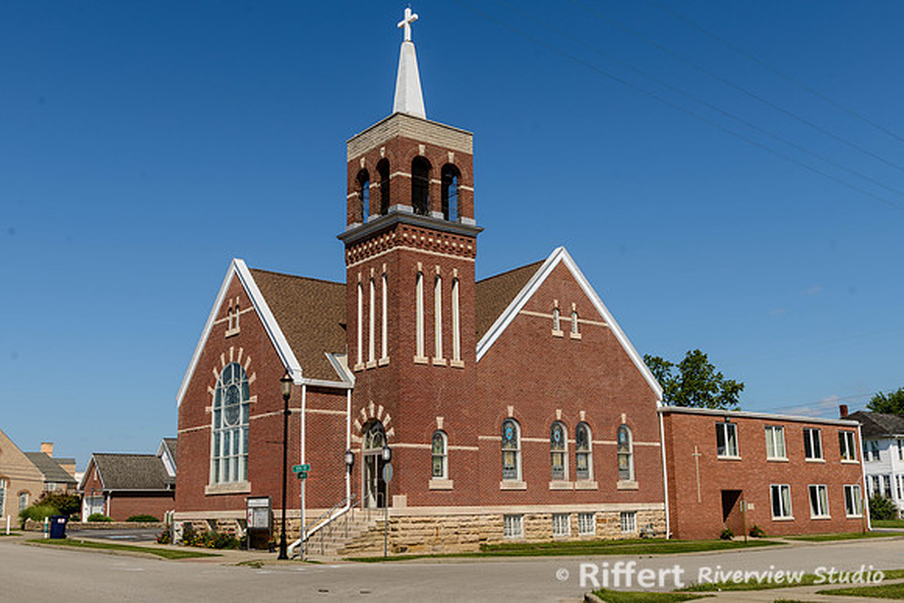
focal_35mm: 36
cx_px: 452
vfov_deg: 36.6
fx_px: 913
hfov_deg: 52.7
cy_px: 302
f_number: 8
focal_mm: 35
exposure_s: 1/400
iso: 100
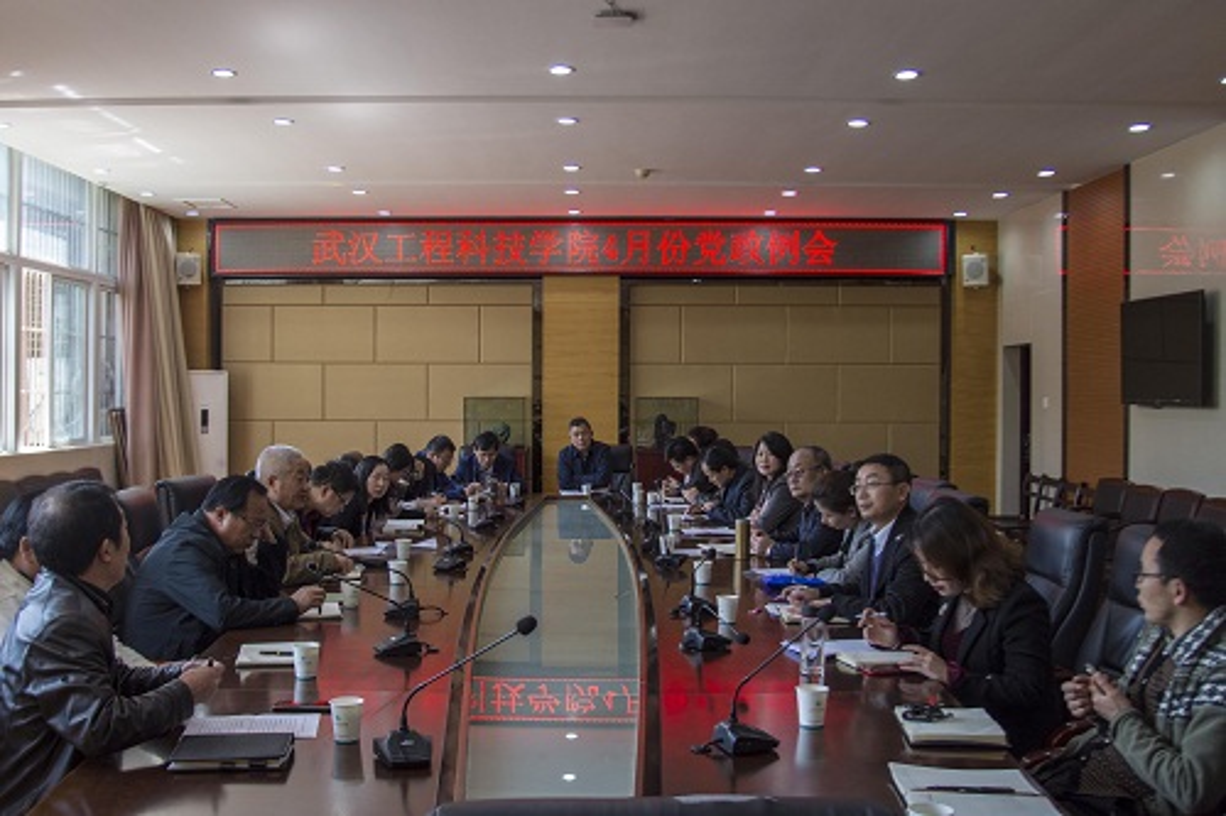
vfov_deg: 36.8
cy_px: 408
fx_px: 1226
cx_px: 613
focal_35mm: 36
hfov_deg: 53.1
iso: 400
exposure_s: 1/125
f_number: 4.5
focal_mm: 24
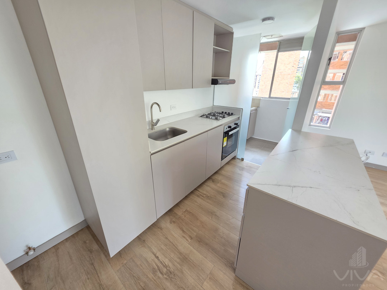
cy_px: 145
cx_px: 194
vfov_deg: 89.9
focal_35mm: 13
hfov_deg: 106.2
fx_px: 145
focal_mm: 2.2
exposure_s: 1/60
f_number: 1.9
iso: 160
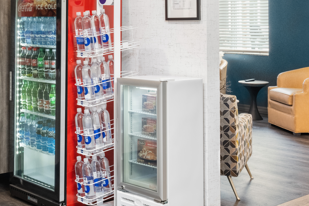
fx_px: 584
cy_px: 28
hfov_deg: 29.1
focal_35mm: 68
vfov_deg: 19.7
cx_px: 66
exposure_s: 1.3
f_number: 11
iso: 800
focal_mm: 31
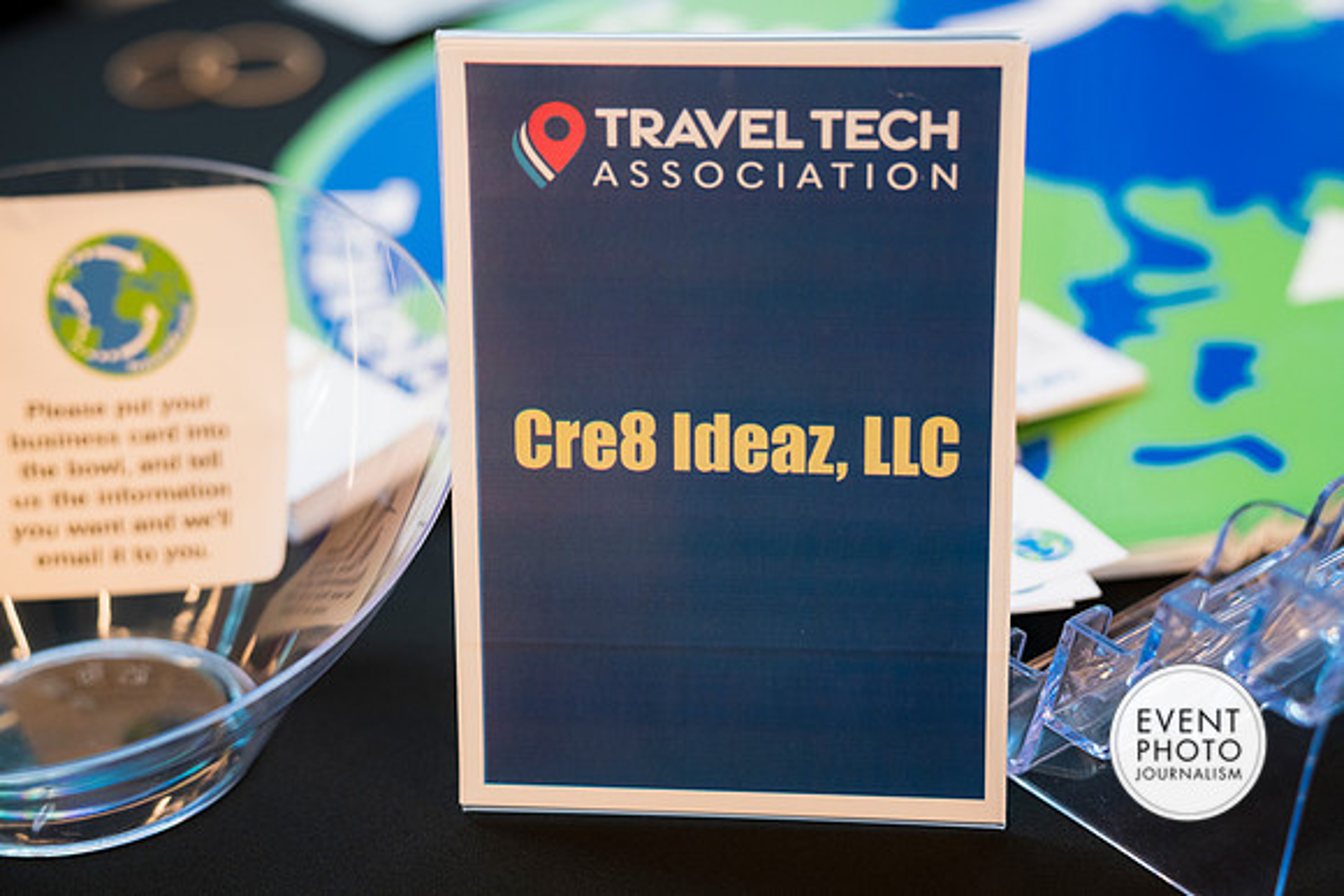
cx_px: 672
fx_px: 2539
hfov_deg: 29.6
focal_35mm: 68
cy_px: 448
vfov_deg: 20.0
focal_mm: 68
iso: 800
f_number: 3.2
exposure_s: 1/200
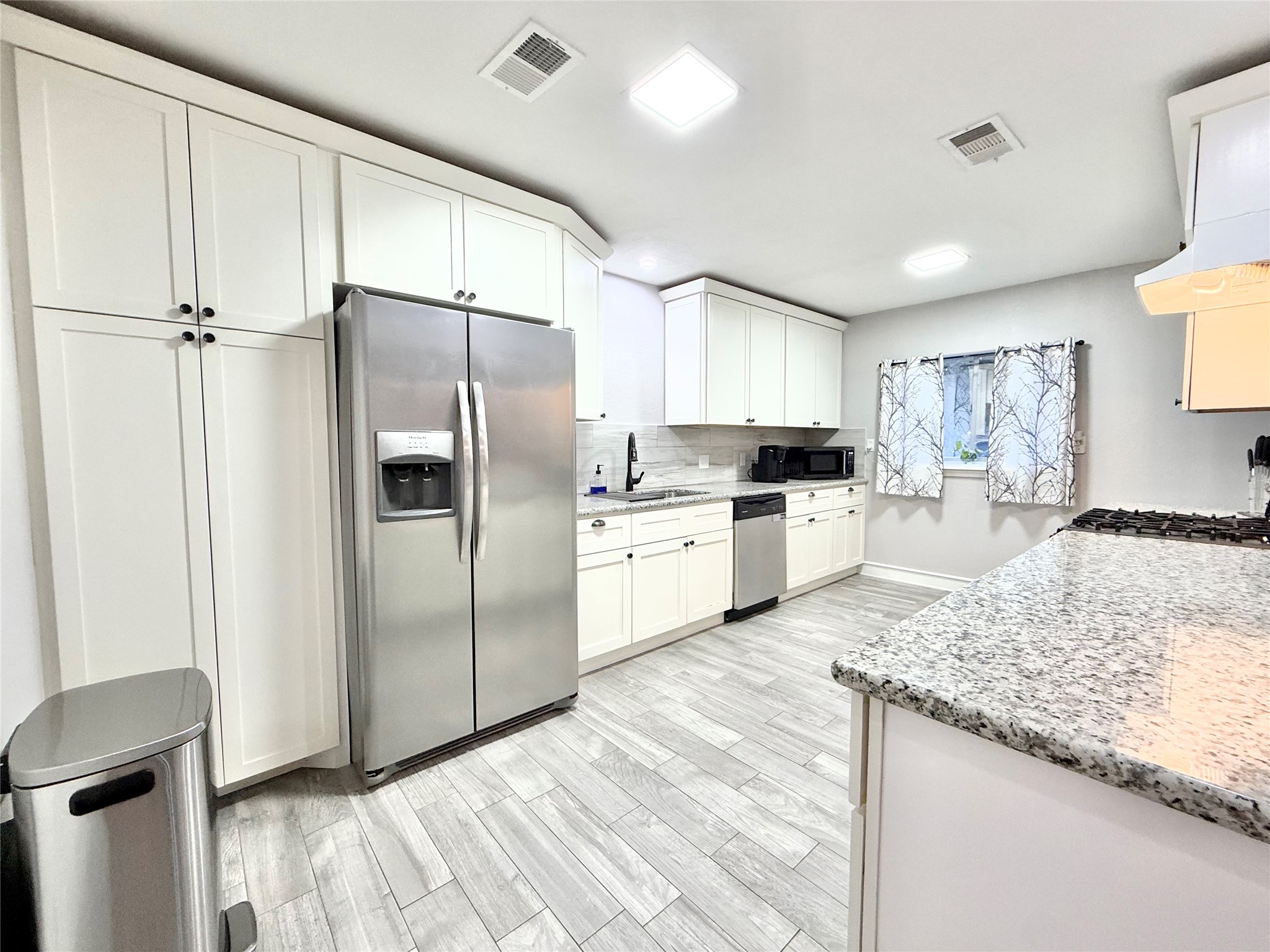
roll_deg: +0.2
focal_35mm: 14
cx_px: 635
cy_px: 476
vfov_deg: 85.7
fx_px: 514
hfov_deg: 102.1
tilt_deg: -3.0
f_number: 2.2
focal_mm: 2.22
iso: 200
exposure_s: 1/60
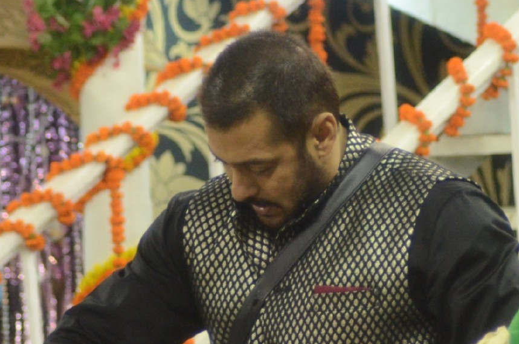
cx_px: 467
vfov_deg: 4.9
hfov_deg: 7.4
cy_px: 210
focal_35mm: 277
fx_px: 3985
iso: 2000
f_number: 4
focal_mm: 70
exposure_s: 1/100
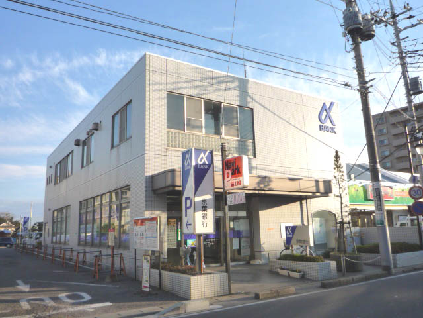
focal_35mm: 29
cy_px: 159
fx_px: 354
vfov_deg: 48.2
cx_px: 212
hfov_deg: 61.7
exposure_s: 1/500
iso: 160
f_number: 4
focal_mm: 4.4
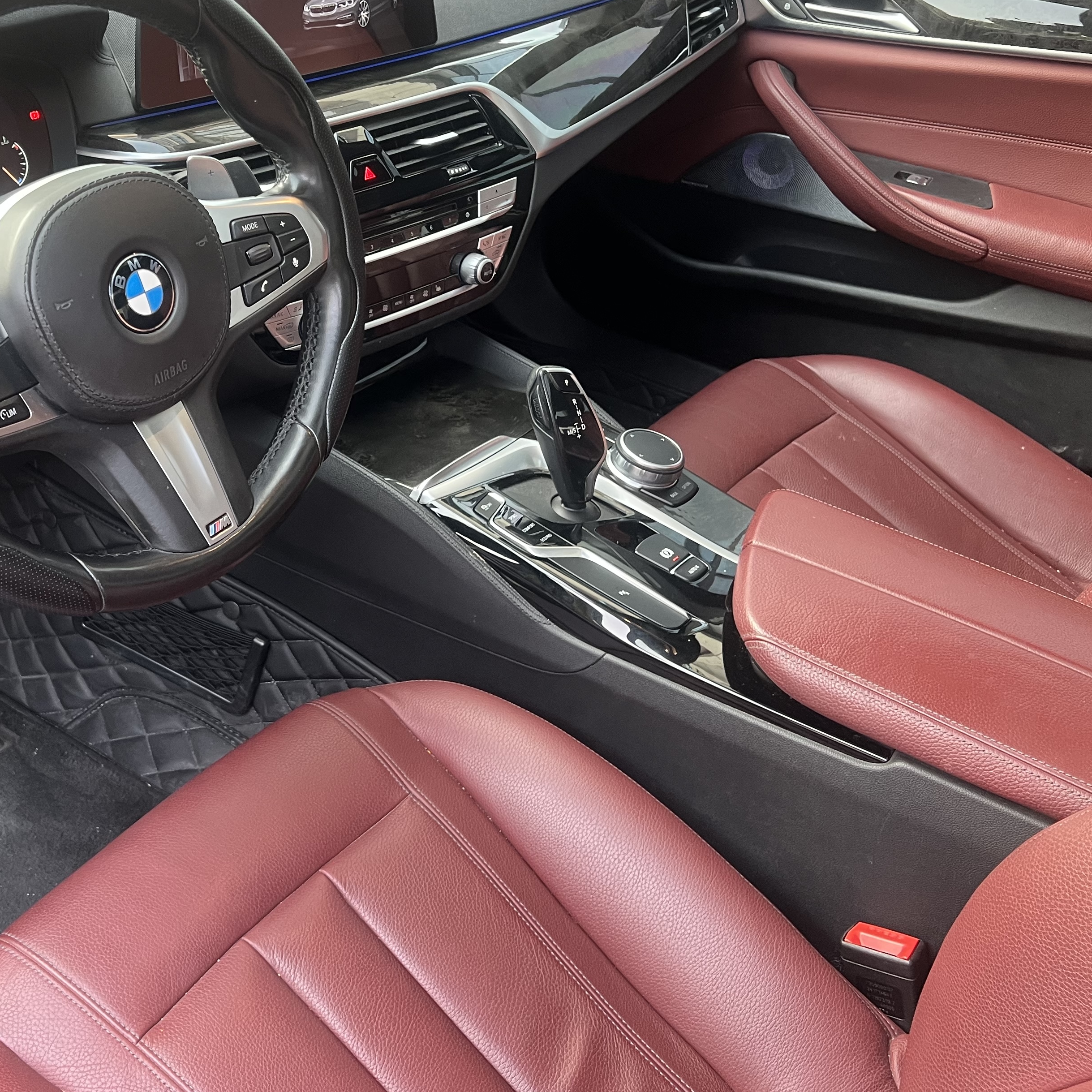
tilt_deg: -31.9
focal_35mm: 38
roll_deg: -3.4
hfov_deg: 42.5
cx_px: 277
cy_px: 430
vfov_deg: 43.6
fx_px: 1356
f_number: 1.5
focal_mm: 5.7
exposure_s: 1/88
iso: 125
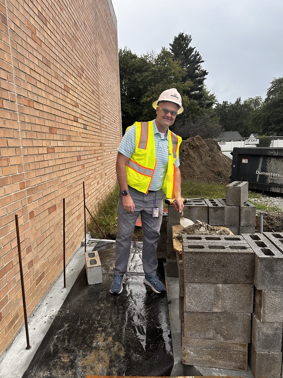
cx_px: 142
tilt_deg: -8.7
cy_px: 189
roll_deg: +1.1
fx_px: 262
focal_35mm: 24
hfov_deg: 56.8
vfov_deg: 71.6
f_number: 1.78
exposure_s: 1/120
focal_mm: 6.86
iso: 125
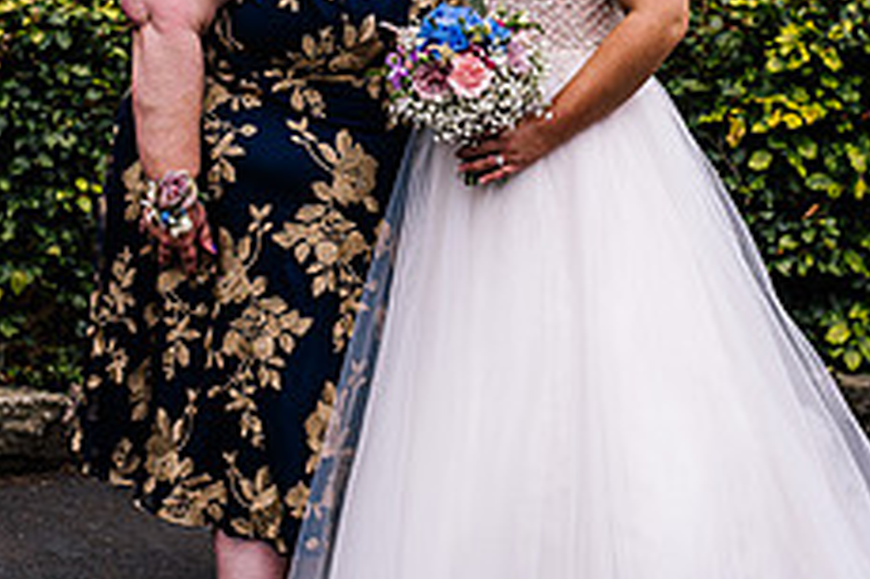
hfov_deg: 20.8
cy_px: 11
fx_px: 2367
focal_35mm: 98
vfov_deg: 13.8
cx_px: 533
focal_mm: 50
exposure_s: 1/500
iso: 160
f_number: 4
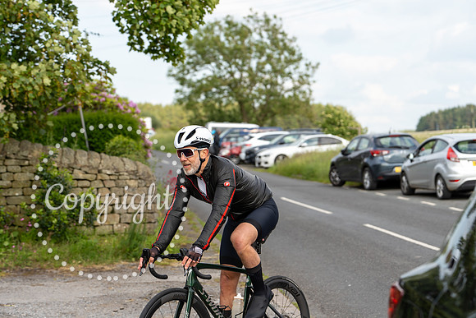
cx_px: 238
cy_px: 159
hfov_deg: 22.1
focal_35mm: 92
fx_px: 1217
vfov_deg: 14.9
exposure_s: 1/500
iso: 125
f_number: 4
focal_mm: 92
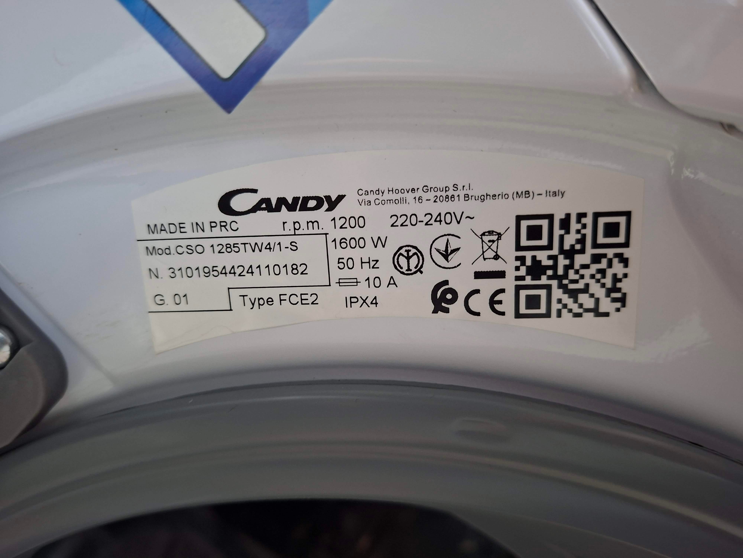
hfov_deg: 73.9
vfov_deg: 58.9
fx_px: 494
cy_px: 279
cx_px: 372
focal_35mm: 23
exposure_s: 1/25
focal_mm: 5.54
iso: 400
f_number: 1.8
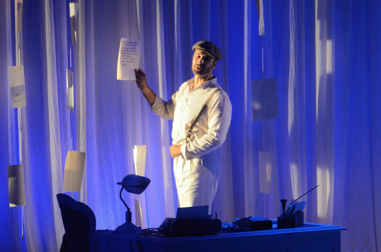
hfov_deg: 4.9
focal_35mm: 420
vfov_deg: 3.3
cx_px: 190
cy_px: 126
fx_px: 4436
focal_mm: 280
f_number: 5.6
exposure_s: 1/200
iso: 6400
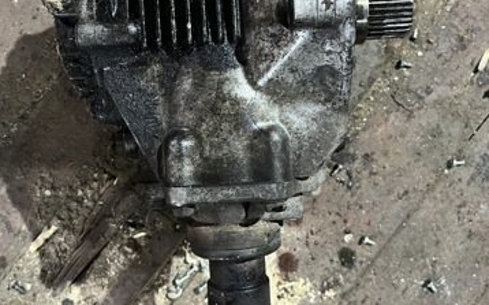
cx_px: 244
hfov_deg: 52.8
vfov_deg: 34.2
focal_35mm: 37
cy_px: 112
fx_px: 493
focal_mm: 5.1
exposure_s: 1/25
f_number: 1.6
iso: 640
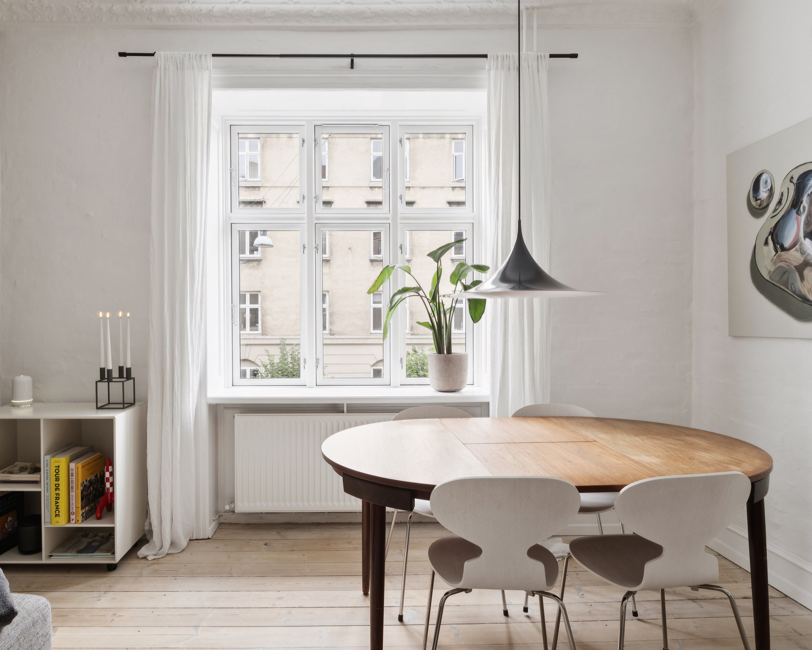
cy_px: 322
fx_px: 530
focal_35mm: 22
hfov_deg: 74.7
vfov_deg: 63.0
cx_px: 366
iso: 200
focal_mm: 12.6
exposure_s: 1/10
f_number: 7.1
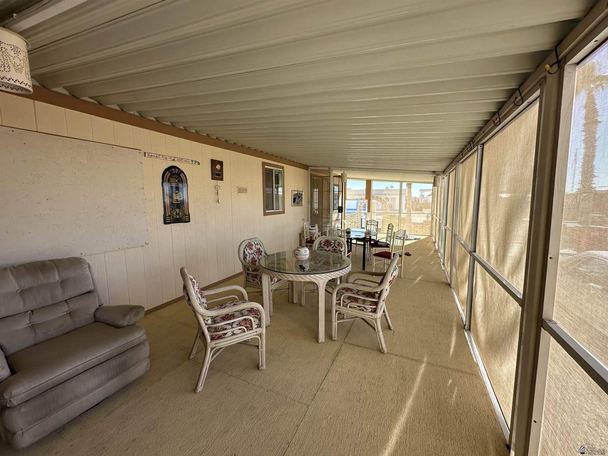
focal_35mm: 14
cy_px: 228
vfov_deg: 85.7
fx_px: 246
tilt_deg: -6.1
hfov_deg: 102.1
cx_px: 304
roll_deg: +0.5
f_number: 2.2
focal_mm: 2.22
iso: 40
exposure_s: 1/210
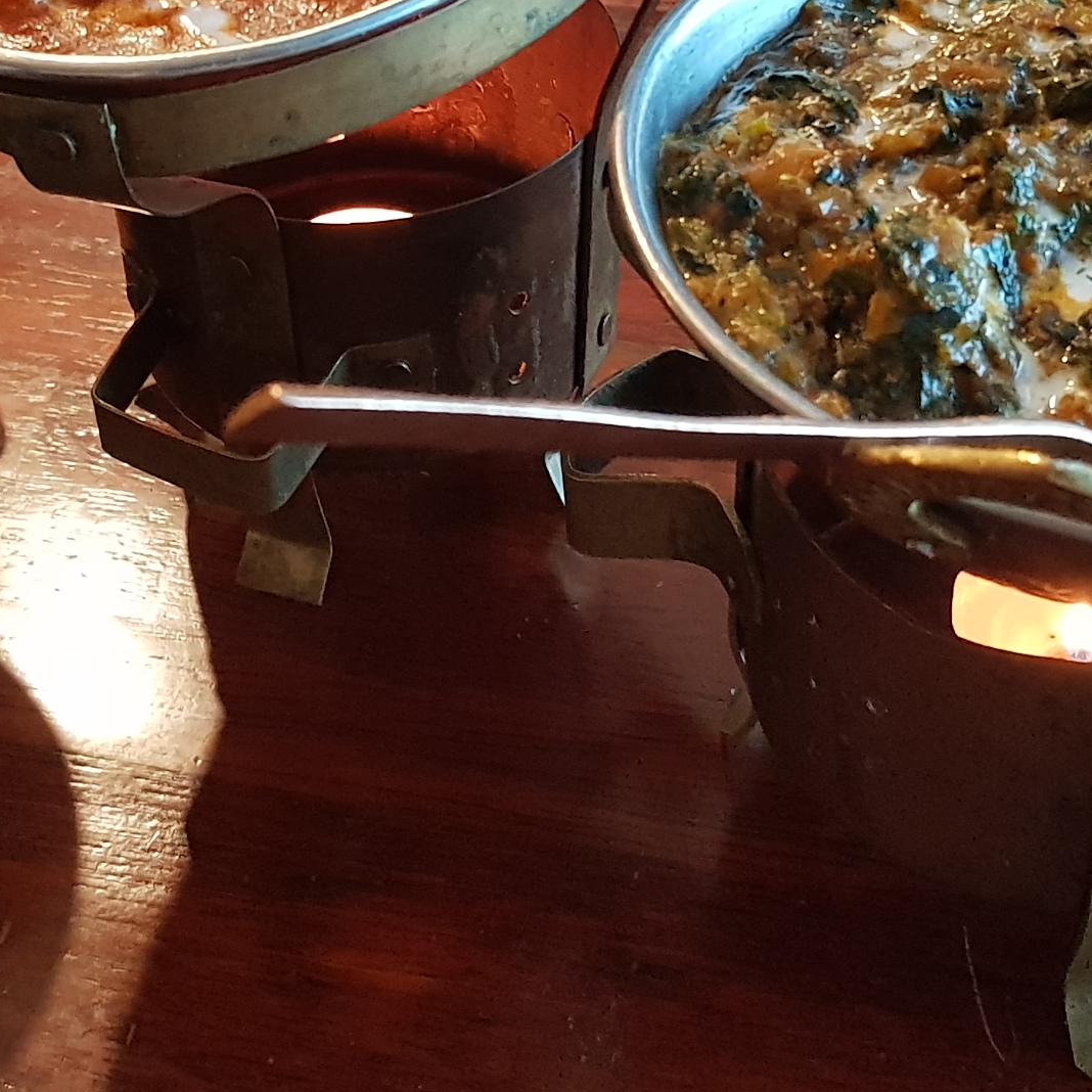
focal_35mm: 62
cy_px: 236
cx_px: 369
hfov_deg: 27.6
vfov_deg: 27.2
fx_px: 2213
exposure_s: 1/60
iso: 640
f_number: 1.7
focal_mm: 4.3
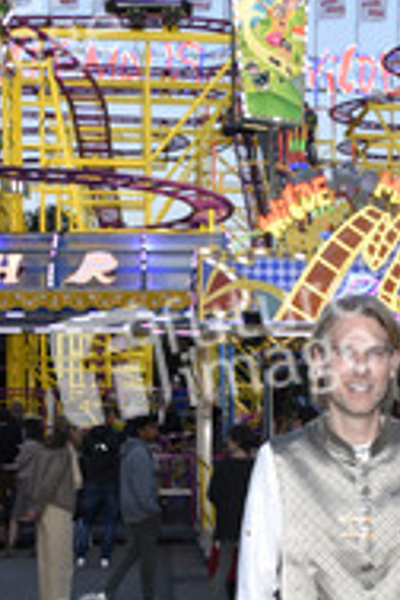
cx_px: 305
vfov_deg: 26.9
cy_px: 511
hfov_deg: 18.5
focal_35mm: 73
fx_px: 1218
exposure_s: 1/160
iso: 500
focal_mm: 23
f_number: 6.3
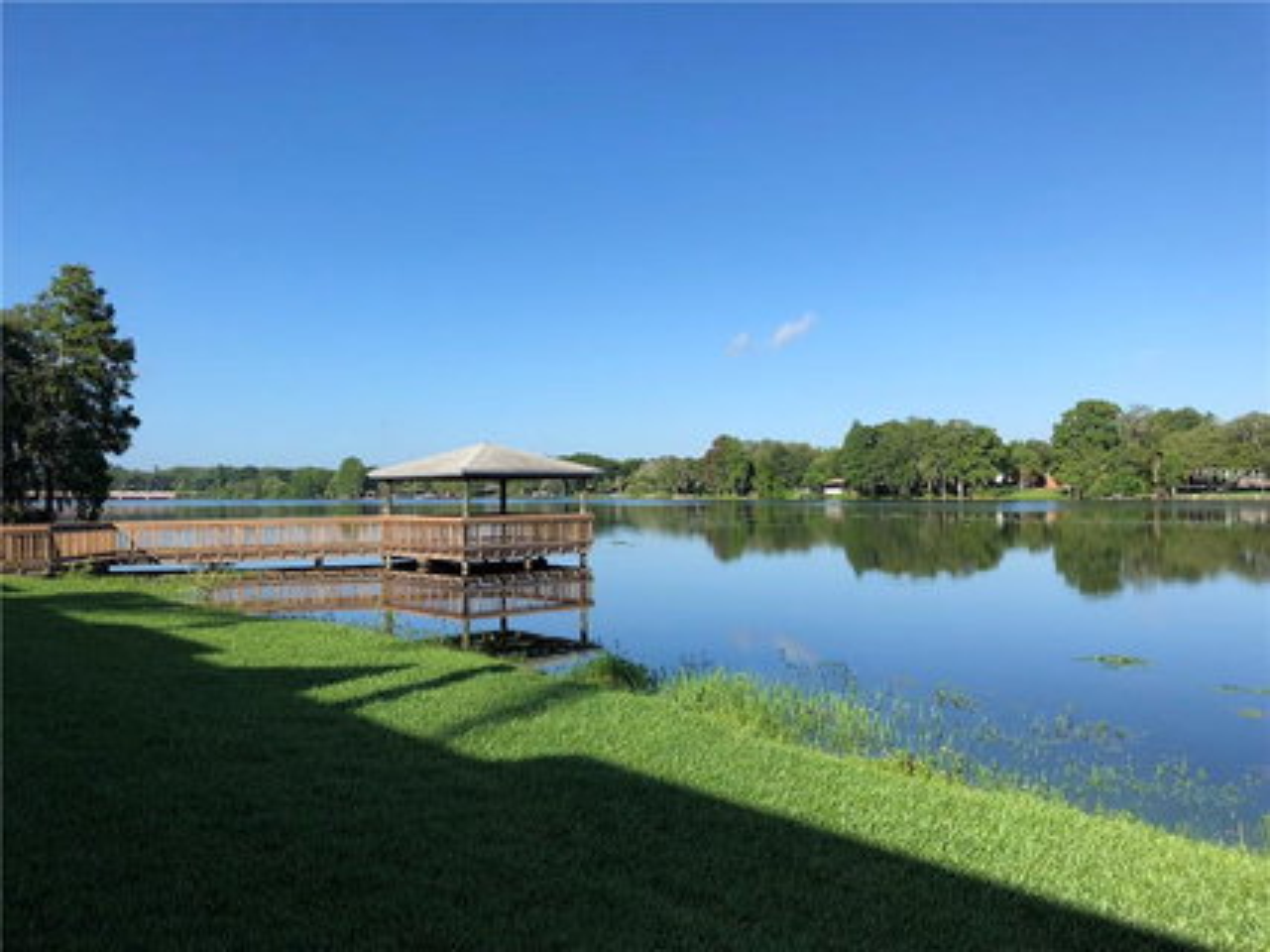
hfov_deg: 63.5
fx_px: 1027
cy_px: 476
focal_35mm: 28
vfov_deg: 49.7
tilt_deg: +1.0
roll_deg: +1.3
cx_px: 635
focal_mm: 4
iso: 20
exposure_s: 1/2000
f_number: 1.8
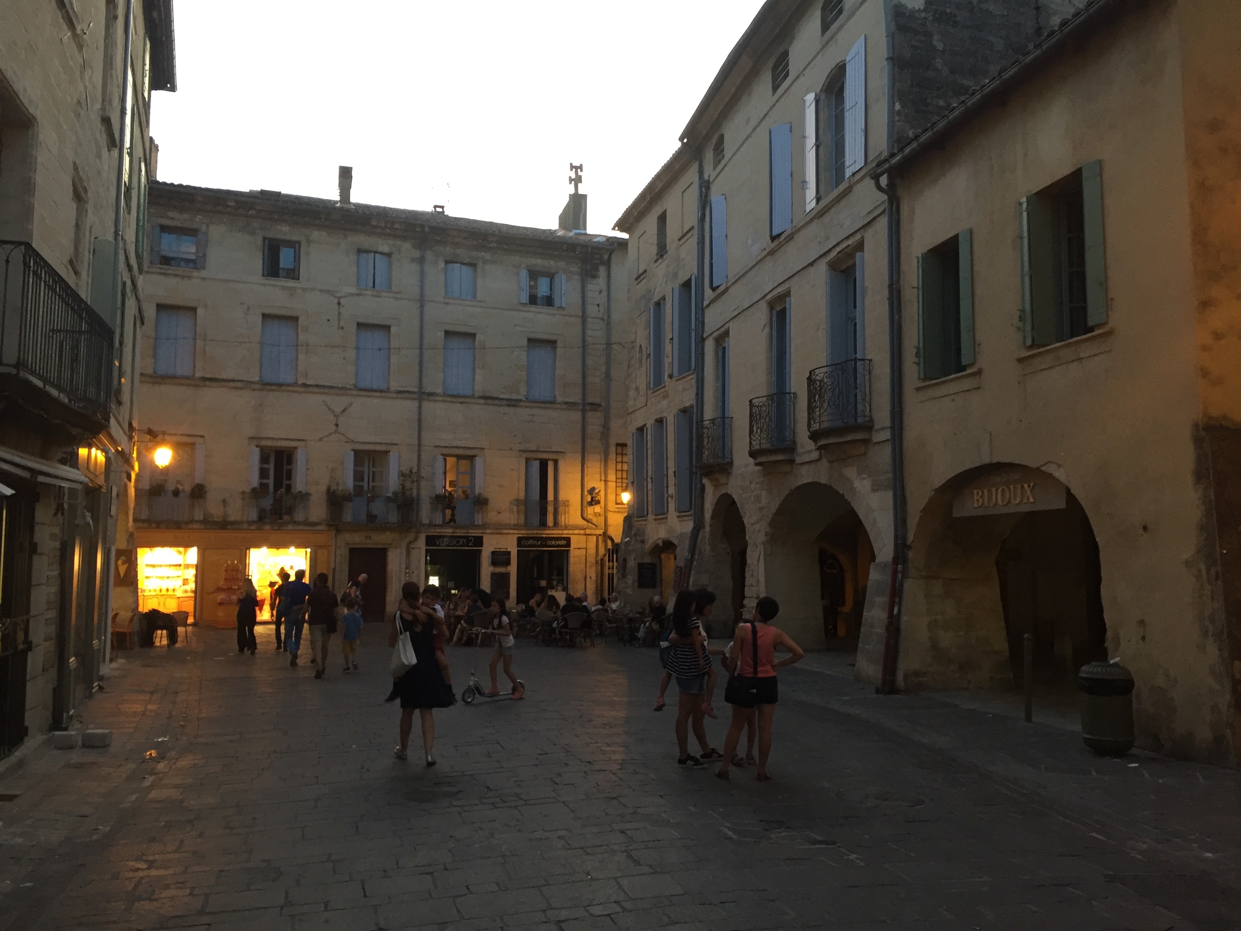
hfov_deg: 61.7
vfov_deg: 48.2
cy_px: 466
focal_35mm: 29
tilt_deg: +5.5
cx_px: 620
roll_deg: -0.7
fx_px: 1040
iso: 125
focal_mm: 4.15
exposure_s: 1/33
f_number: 2.2
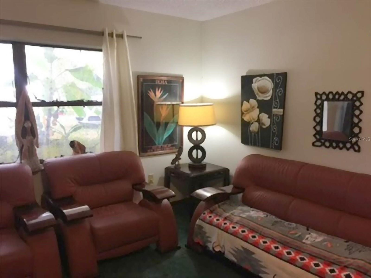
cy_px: 139
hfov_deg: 61.7
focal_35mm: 29
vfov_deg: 48.2
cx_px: 186
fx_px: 311
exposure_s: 1/15
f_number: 2.2
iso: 32
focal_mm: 4.2
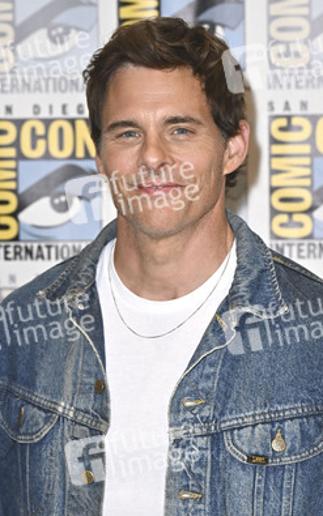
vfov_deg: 21.4
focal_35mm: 97
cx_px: 170
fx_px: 1366
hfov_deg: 13.5
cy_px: 259
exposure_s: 1/250
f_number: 5
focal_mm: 94
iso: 2500
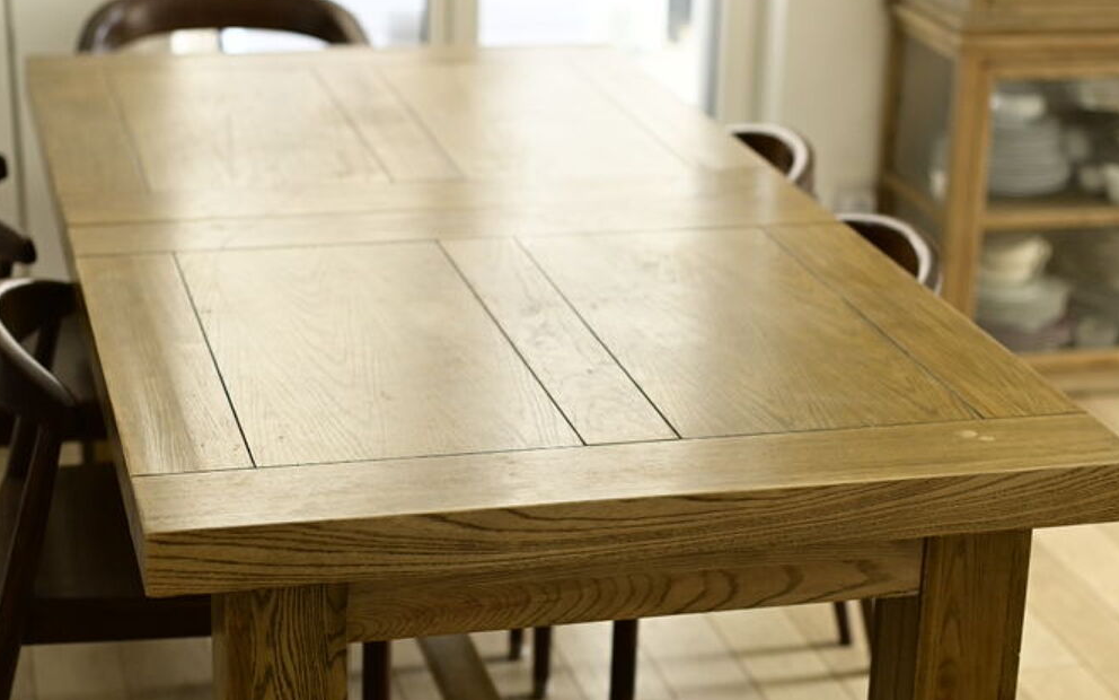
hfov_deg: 26.8
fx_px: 2348
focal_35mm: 77
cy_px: 397
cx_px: 558
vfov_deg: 16.9
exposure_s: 1/160
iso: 1250
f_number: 2.2
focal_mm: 50
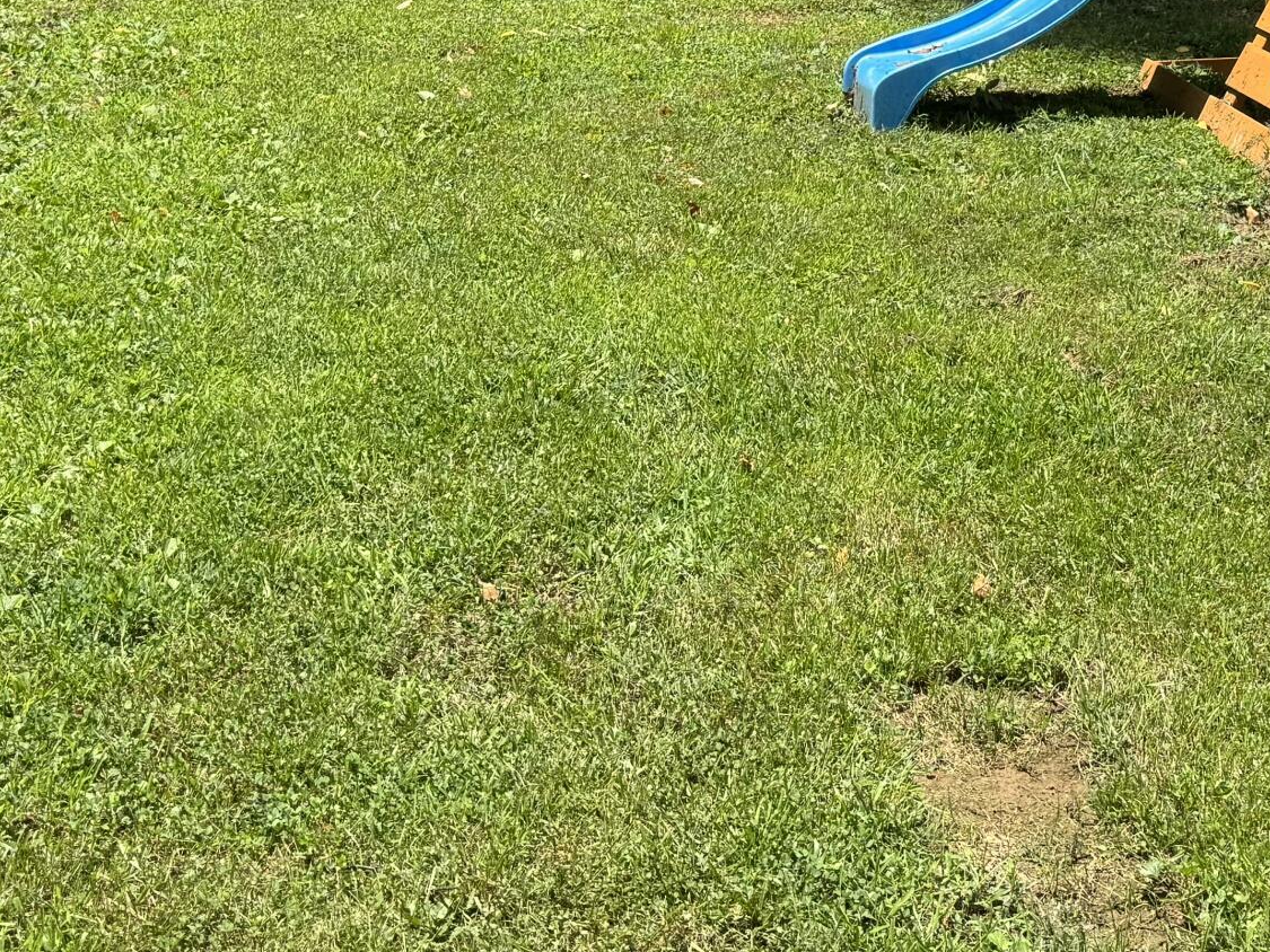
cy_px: -71
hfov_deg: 30.1
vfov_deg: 21.8
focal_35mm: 64
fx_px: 2348
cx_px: 806
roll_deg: -2.2
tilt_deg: -15.3
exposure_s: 1/1869
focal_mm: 6.76
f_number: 1.78
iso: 80
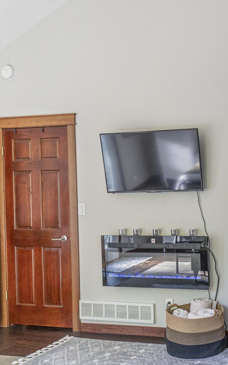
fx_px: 408
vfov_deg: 48.2
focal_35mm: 41
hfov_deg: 27.4
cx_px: 275
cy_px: 187
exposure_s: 1/125
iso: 1000
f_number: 4
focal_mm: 20
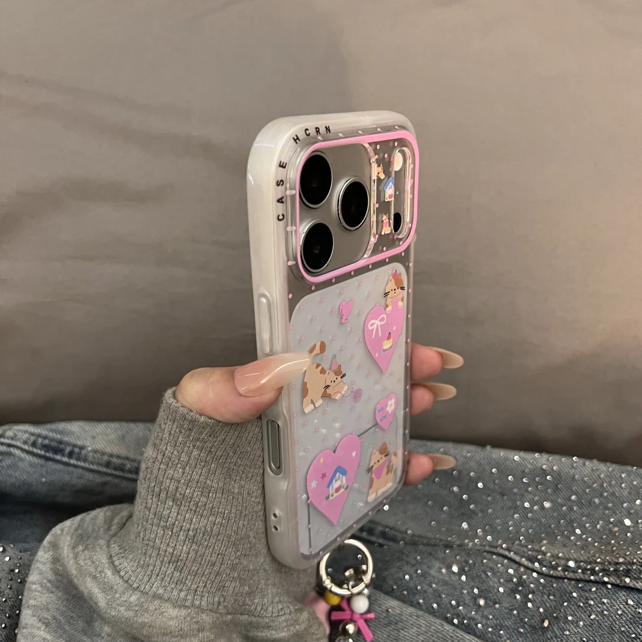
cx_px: 323
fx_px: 650
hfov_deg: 52.5
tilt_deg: -70.3
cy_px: 353
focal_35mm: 31
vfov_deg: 52.4
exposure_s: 1/50
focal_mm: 5.7
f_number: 1.5
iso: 320
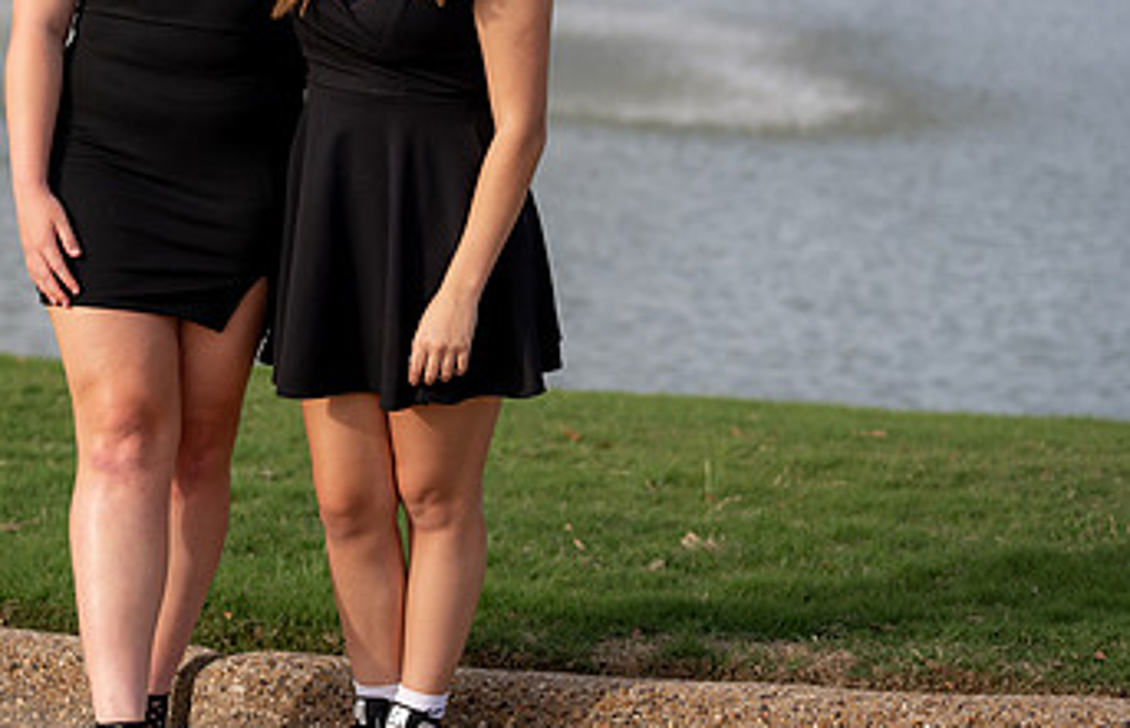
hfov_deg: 17.0
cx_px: 310
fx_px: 3759
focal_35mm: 121
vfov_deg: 11.0
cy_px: 183
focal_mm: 70
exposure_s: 1/1000
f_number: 2.8
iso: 100
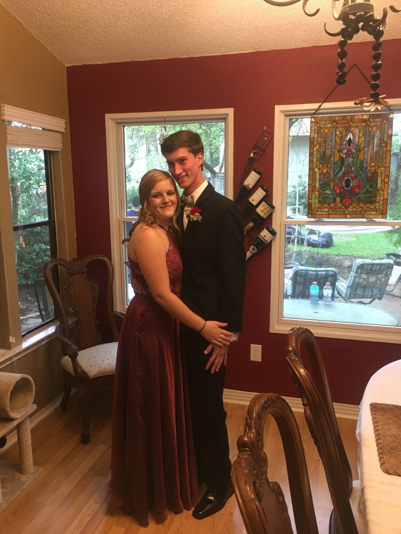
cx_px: 200
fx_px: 448
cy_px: 267
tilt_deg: -10.2
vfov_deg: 61.7
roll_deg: +0.9
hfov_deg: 48.2
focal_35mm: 29
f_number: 2.2
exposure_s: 1/30
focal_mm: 4.15
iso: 125
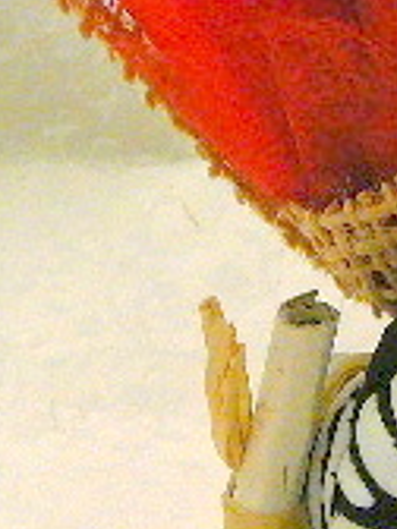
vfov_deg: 19.6
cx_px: 444
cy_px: 290
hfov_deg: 14.4
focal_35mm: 100
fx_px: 1529
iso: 200
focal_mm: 5.2
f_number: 2.8
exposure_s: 1/60
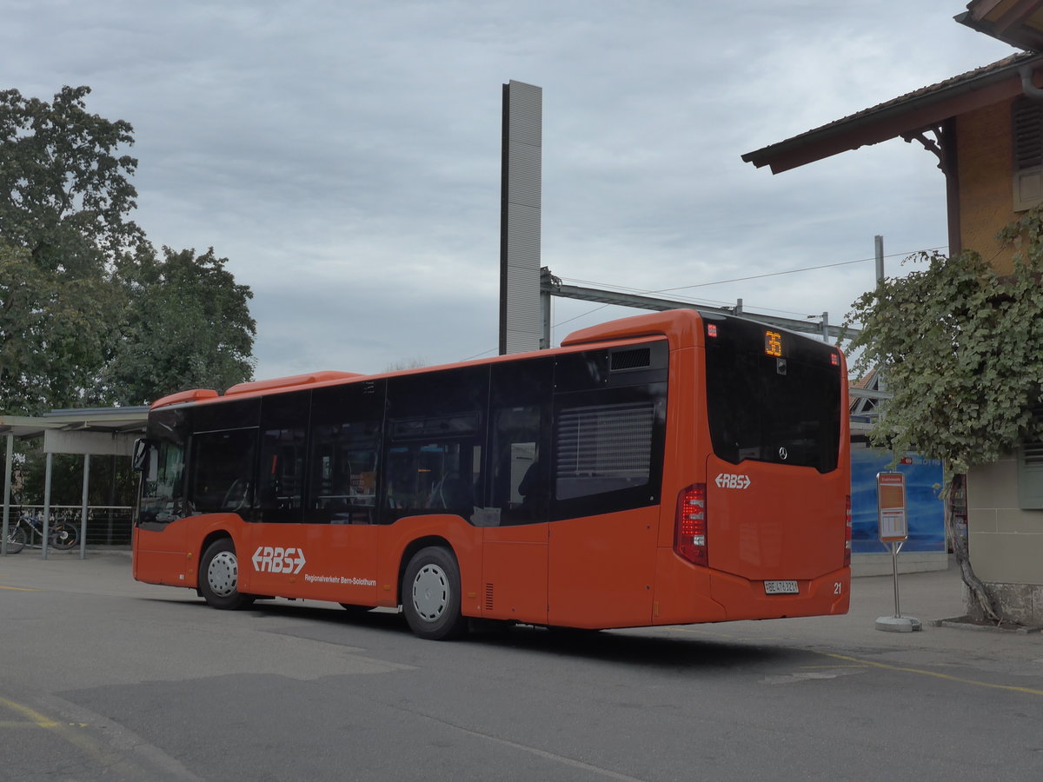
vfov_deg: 36.8
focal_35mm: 39
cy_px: 391
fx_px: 1175
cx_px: 522
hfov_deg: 47.9
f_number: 4.5
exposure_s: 1/800
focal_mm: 8
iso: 160
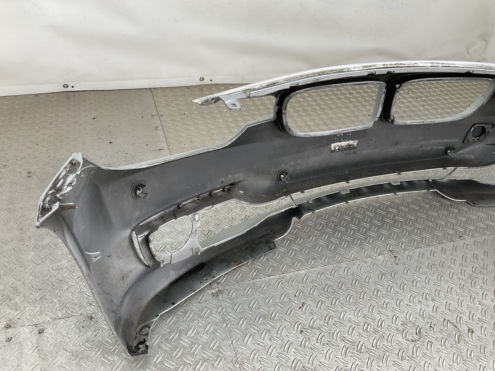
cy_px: 186
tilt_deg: -38.2
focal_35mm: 29
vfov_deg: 48.2
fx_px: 415
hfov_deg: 61.7
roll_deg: -10.6
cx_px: 248
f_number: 1.8
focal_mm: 3
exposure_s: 1/100
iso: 16
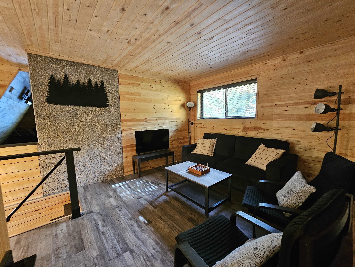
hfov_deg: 106.2
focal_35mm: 13
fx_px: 133
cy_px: 134
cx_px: 178
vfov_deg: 89.9
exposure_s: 1/30
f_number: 2.2
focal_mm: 2.2
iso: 640
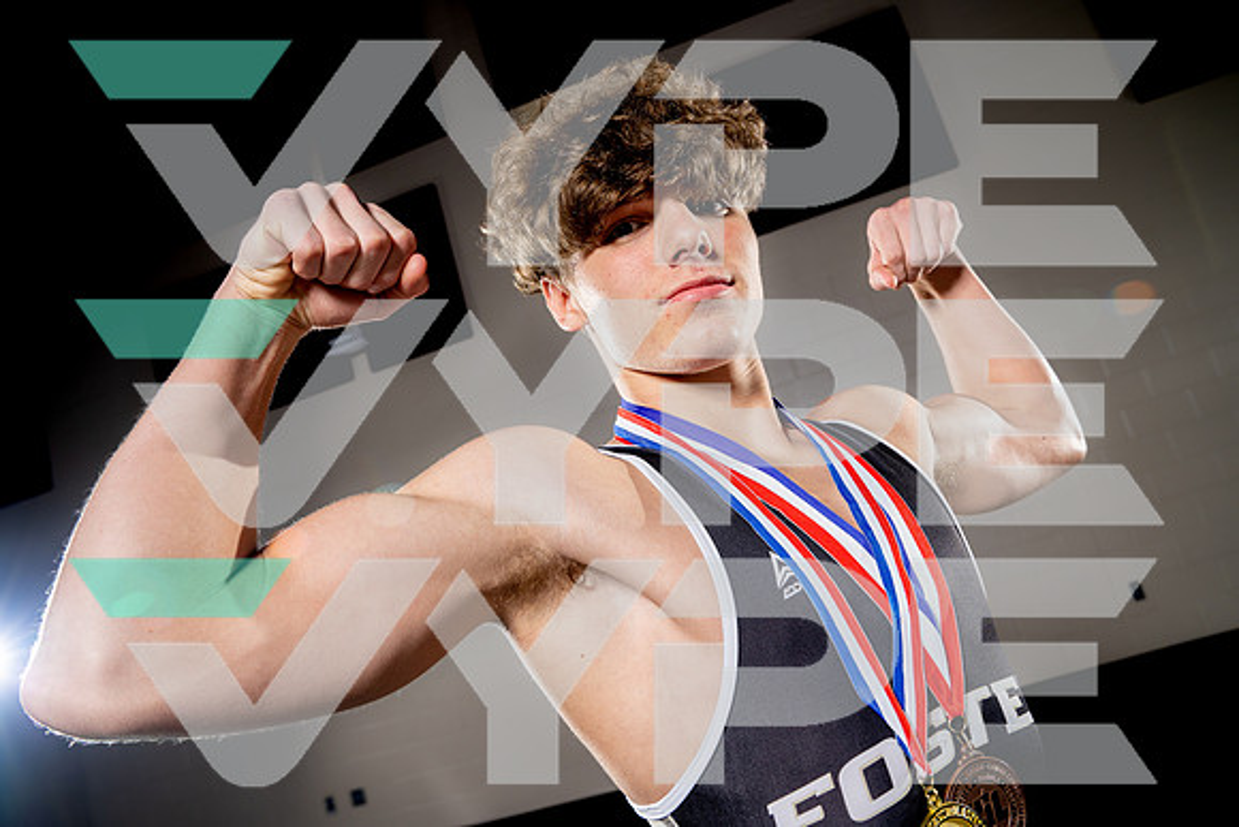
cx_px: 620
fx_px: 895
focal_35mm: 26
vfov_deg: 49.6
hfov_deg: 69.4
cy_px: 414
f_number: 5.6
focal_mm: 26
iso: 320
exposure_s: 1/250
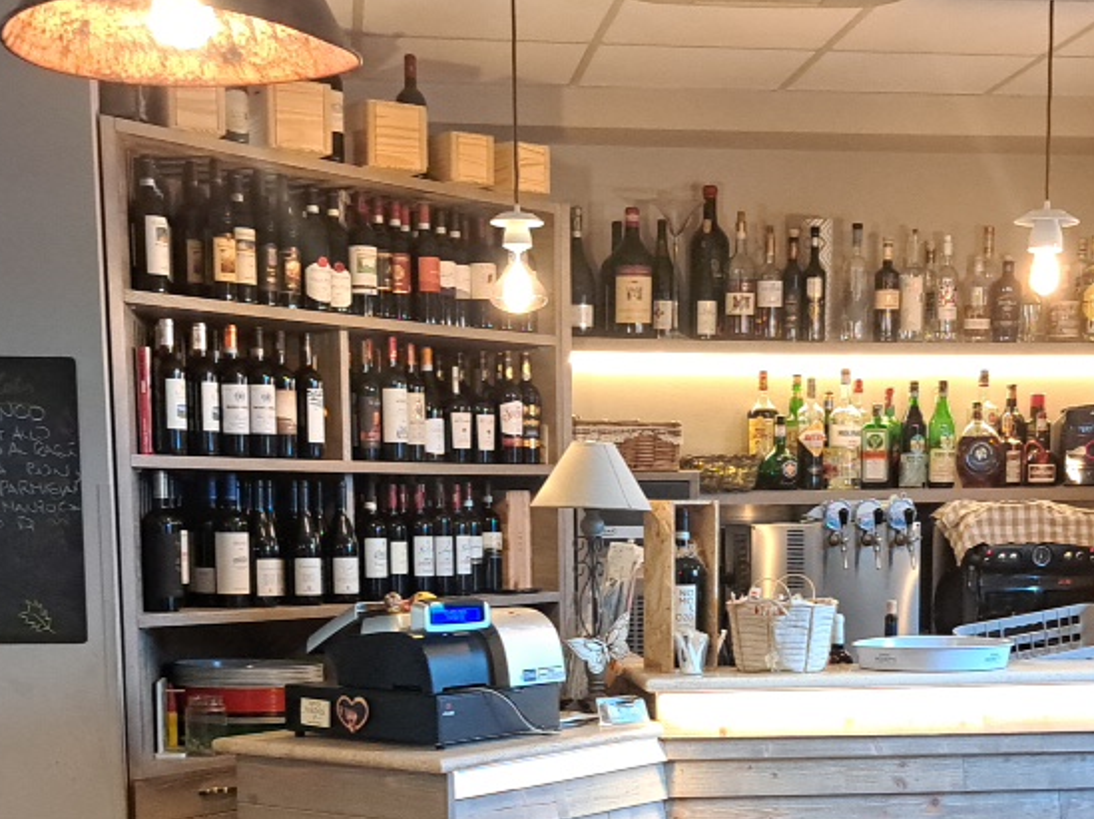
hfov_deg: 30.6
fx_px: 1990
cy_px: 771
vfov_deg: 22.6
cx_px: 672
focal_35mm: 63
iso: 241
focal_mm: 5.23
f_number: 1.8
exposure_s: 1/50
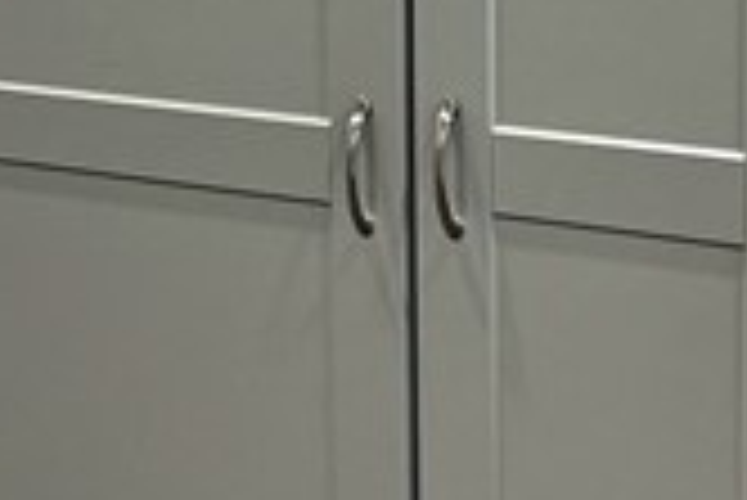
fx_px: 3468
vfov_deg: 8.2
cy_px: 113
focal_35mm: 167
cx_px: 14
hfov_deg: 12.2
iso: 64
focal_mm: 5.7
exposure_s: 1/60
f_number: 1.5
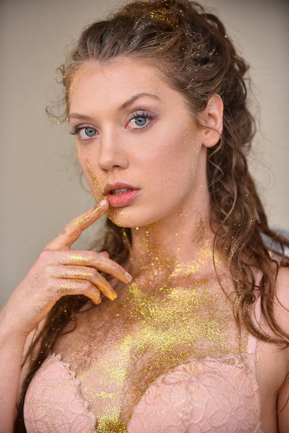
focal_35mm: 105
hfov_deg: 13.1
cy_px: 216
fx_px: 1263
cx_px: 144
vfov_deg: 19.4
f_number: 3.2
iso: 500
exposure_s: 1/160
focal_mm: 105
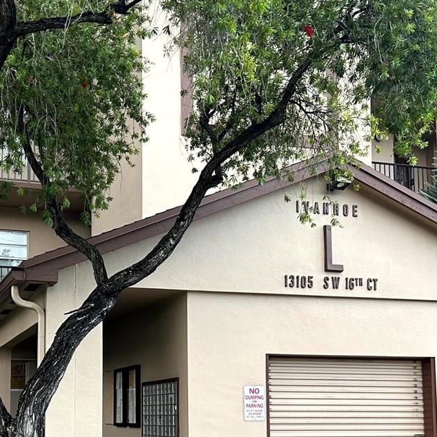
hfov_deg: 29.5
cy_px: 338
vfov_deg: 29.0
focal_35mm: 58
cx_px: 172
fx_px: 828
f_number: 1.5
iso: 125
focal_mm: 5.7
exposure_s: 1/121
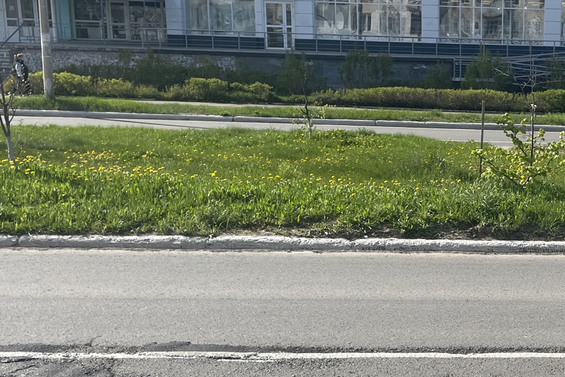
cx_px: 514
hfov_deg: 30.8
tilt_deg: -13.0
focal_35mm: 62
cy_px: 283
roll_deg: -2.4
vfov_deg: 21.7
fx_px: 973
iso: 32
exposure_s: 1/2451
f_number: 1.6
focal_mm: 4.2
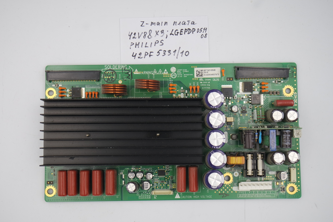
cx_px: 166
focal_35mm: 54
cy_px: 111
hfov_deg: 36.9
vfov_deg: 25.1
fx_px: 499
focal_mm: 20
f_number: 5
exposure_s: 1/100
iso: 200
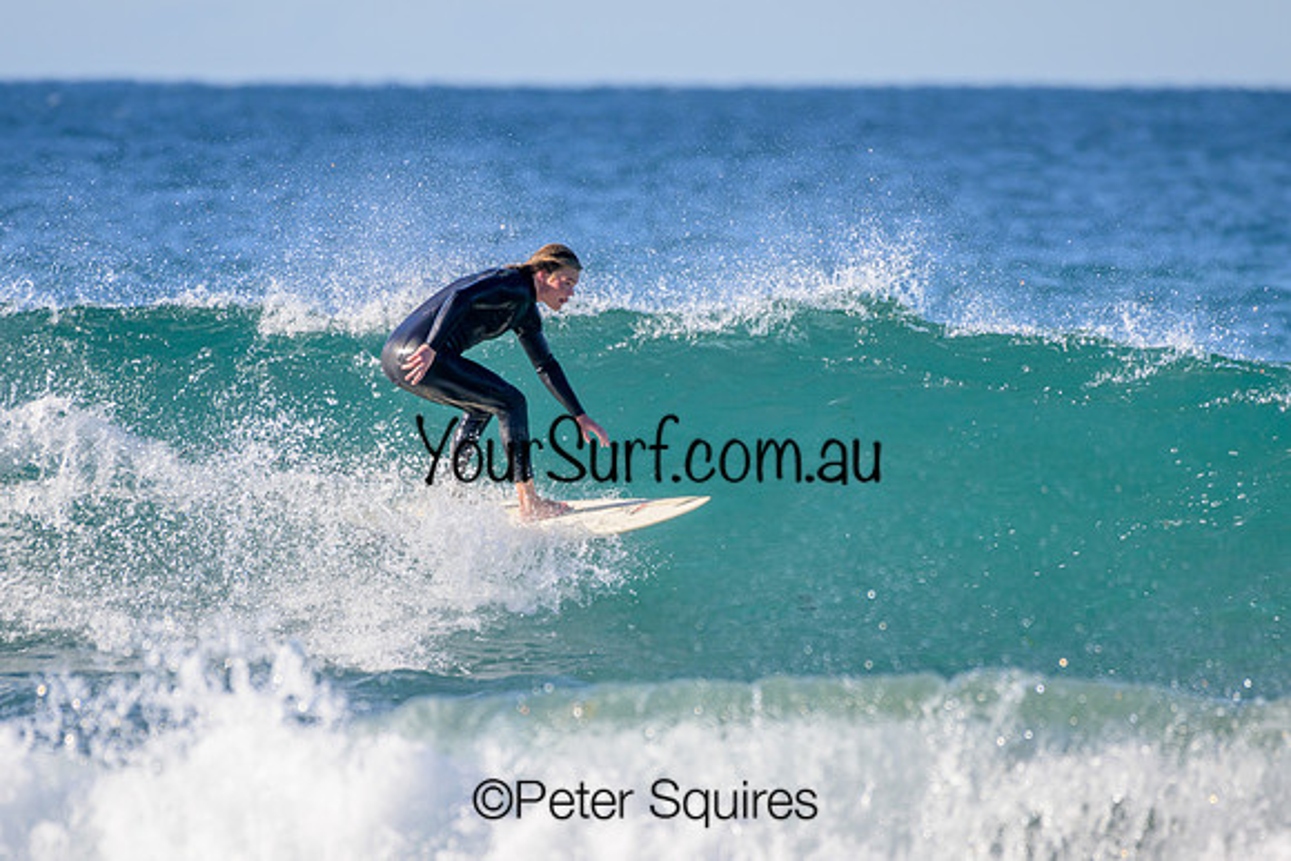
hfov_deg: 3.0
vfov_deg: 2.0
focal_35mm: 686
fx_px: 24607
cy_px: 449
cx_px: 621
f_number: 5.6
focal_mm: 500
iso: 360
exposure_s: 1/2000
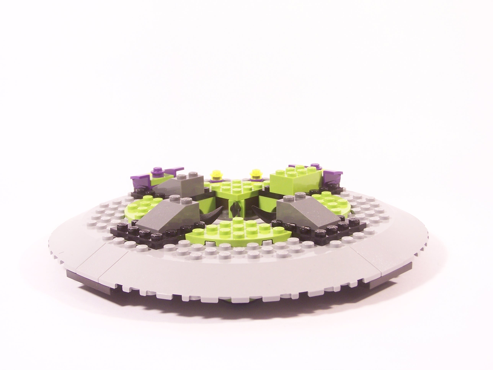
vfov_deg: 28.6
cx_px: 246
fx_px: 726
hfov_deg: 37.5
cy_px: 185
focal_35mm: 51
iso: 100
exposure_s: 1/10
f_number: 4
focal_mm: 8.5
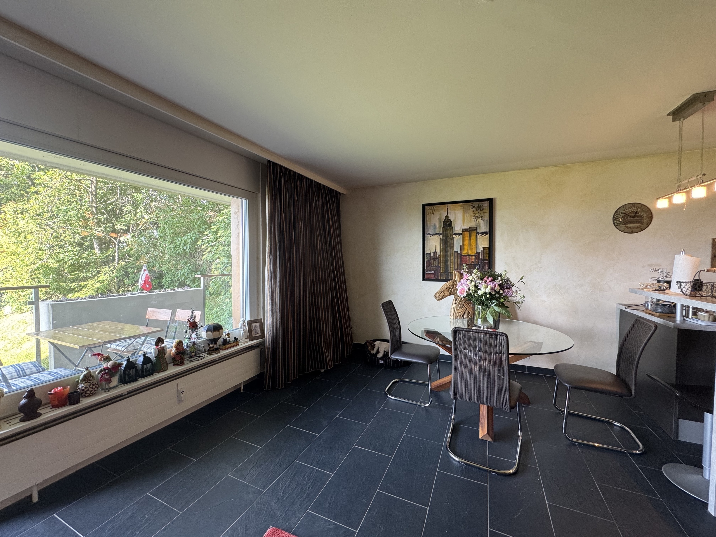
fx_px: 290
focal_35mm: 14
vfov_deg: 85.7
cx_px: 358
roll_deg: +0.2
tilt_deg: -1.4
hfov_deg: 102.1
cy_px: 268
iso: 160
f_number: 2.2
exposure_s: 1/50
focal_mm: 2.22
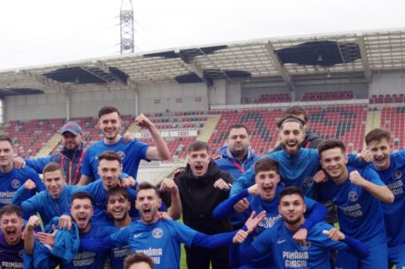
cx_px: 149
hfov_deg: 28.8
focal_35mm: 70
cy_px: 207
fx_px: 786
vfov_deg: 19.2
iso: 1600
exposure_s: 1/200
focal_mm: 28
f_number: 5
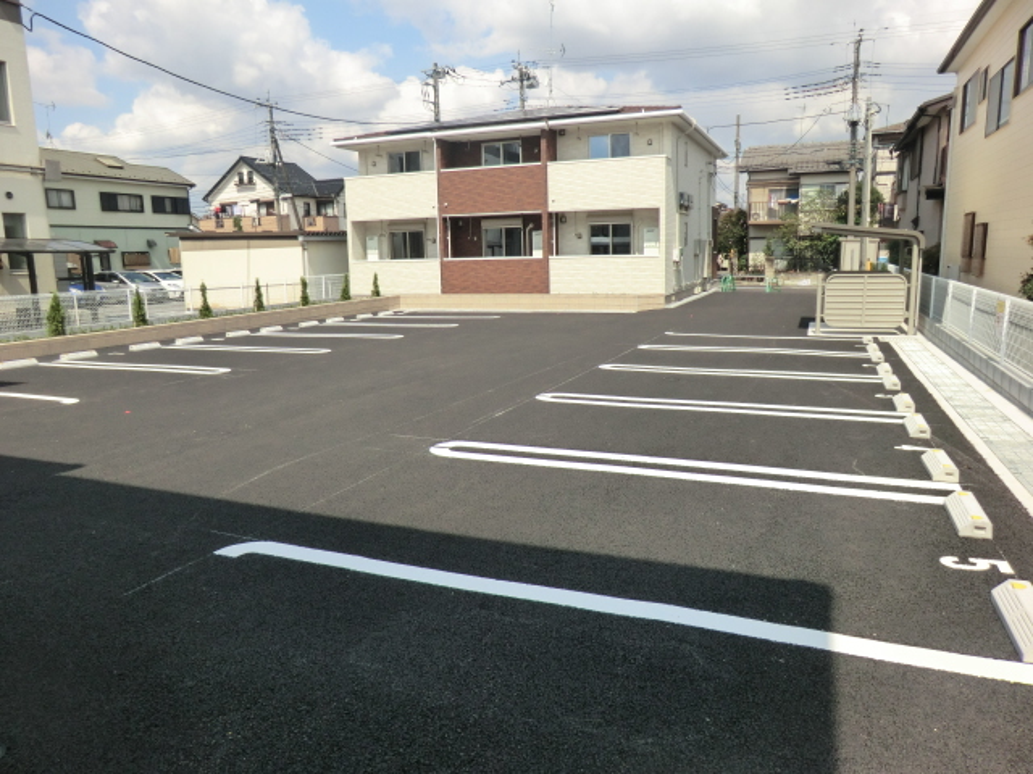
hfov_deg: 71.6
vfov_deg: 56.8
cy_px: 387
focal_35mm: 24
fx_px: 716
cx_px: 516
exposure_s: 1/200
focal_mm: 4.3
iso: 80
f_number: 7.5
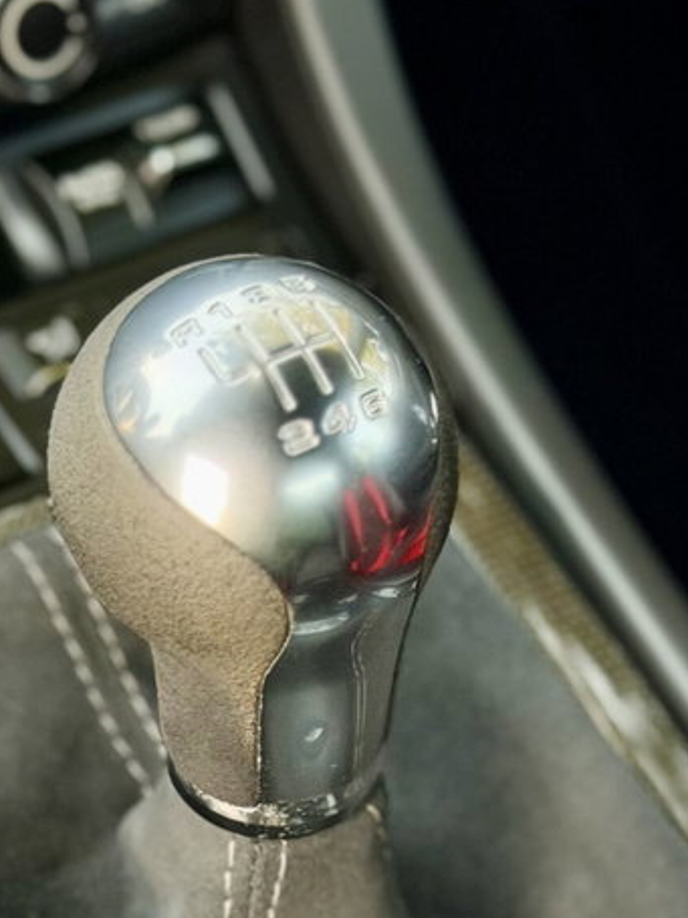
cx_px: 345
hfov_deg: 13.7
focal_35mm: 108
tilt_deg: -45.1
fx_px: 2863
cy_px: 862
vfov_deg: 17.9
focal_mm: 6.76
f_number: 1.78
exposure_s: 1/34
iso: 500
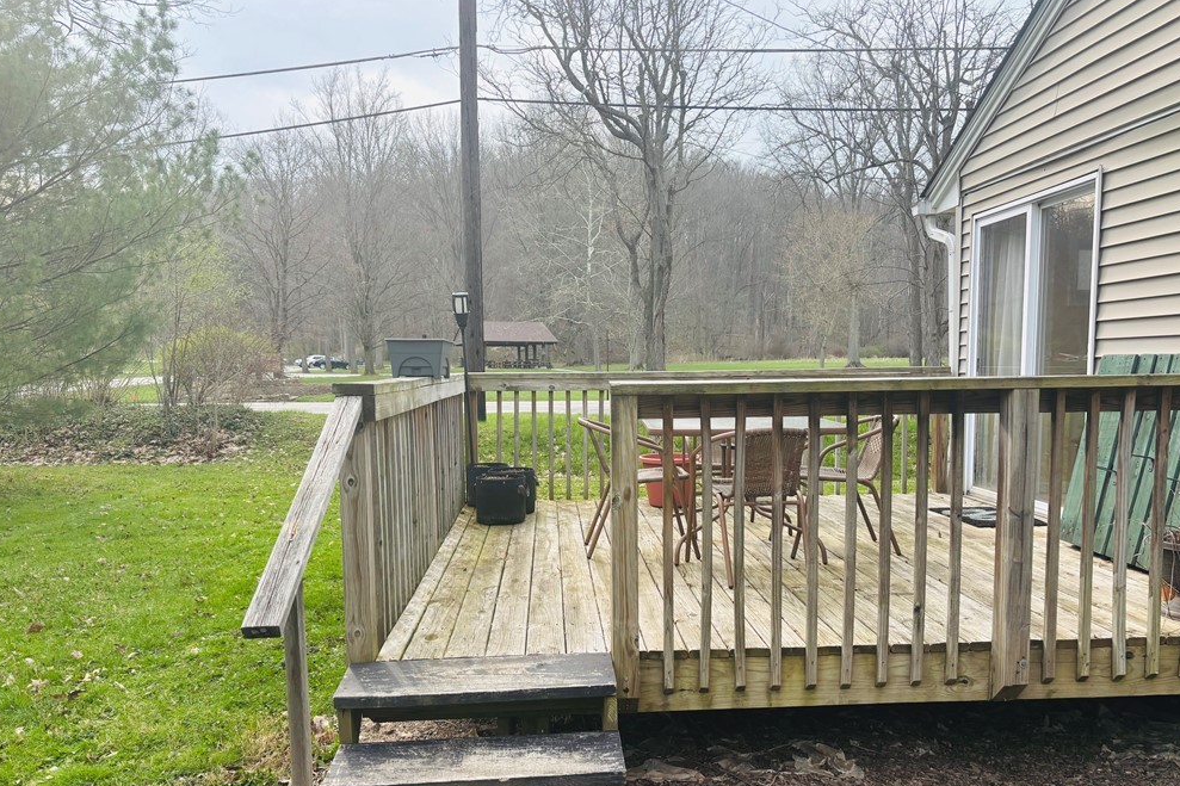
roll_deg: +0.2
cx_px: 603
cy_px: 431
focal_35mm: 28
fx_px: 918
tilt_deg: -4.5
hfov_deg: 65.5
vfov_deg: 46.3
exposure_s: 1/702
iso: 50
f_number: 1.6
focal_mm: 5.96
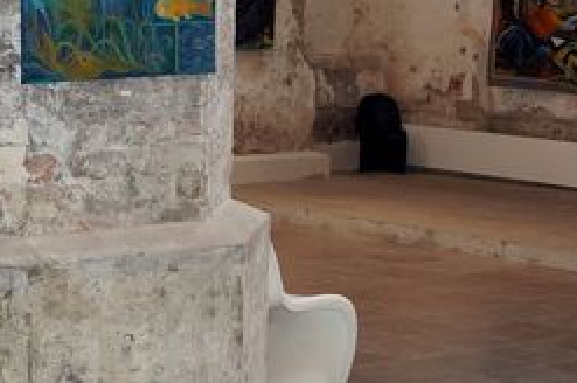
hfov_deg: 16.8
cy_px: 95
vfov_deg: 11.2
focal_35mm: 122
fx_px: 1947
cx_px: 164
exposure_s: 1/60
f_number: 4
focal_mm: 25
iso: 1000
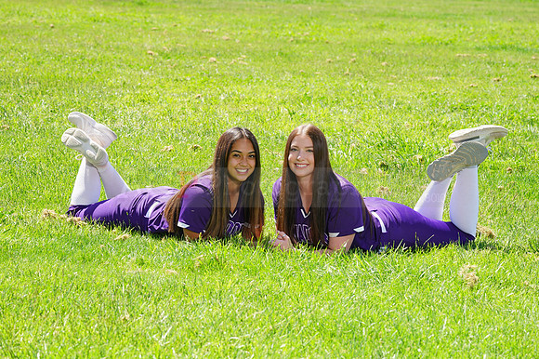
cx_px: 270
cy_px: 180
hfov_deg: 14.6
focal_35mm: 141
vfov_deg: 9.7
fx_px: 2110
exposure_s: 1/200
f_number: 9
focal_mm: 141
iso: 200
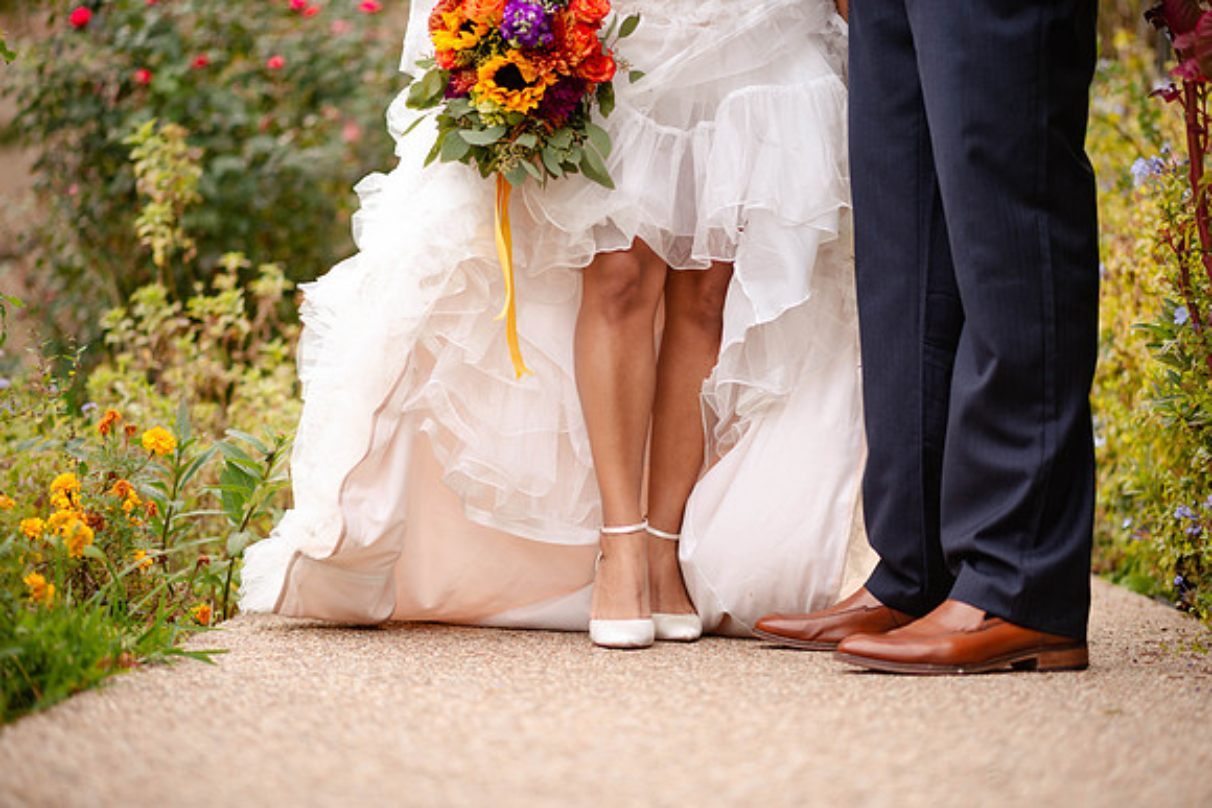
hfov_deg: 23.5
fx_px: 2909
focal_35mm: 86
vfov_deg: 15.8
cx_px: 606
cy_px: 404
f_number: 1.8
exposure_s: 1/1000
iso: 200
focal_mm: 85
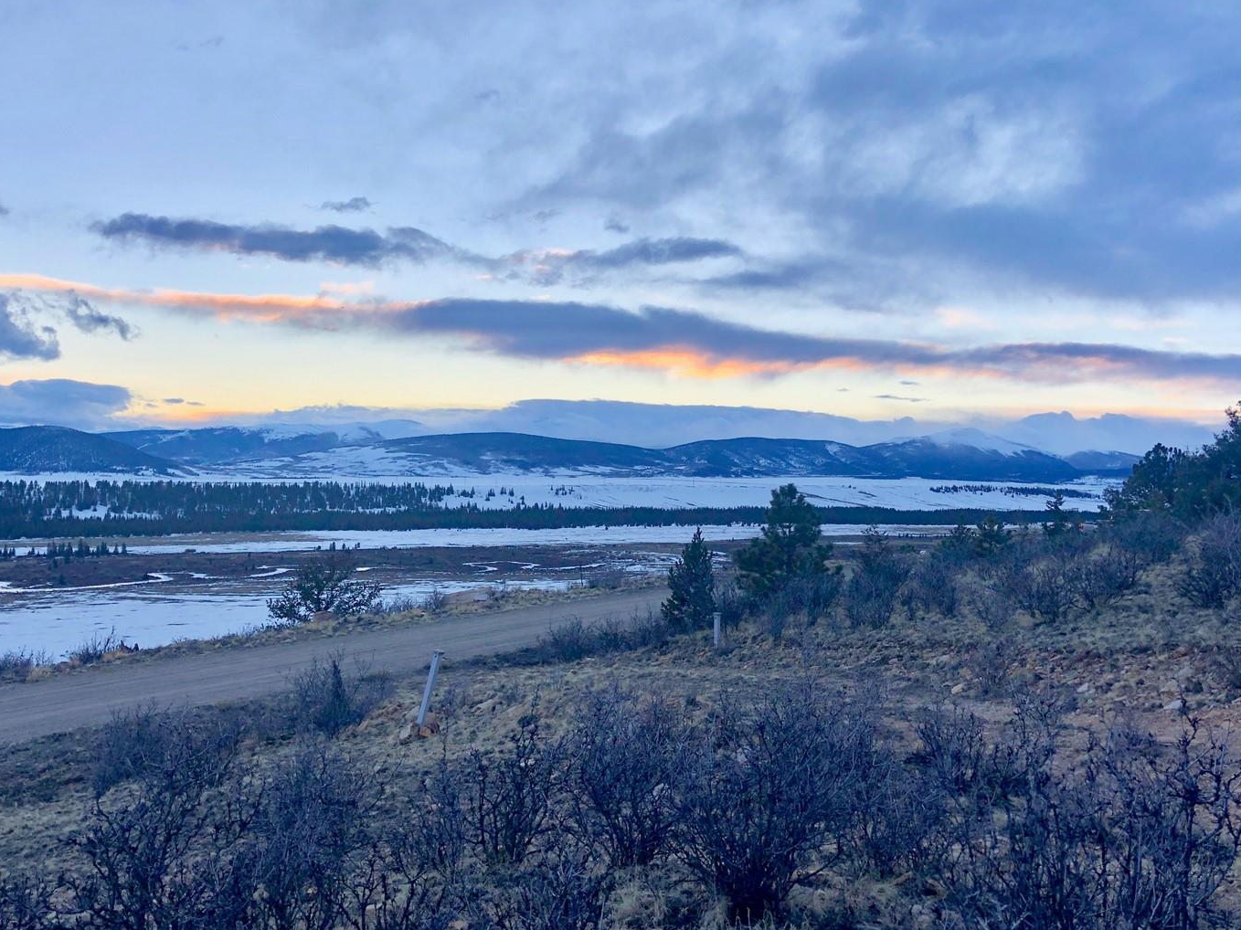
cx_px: 631
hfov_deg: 55.4
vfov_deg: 42.9
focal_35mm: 33
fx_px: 1183
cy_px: 420
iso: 20
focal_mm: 4
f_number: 1.8
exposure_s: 1/231
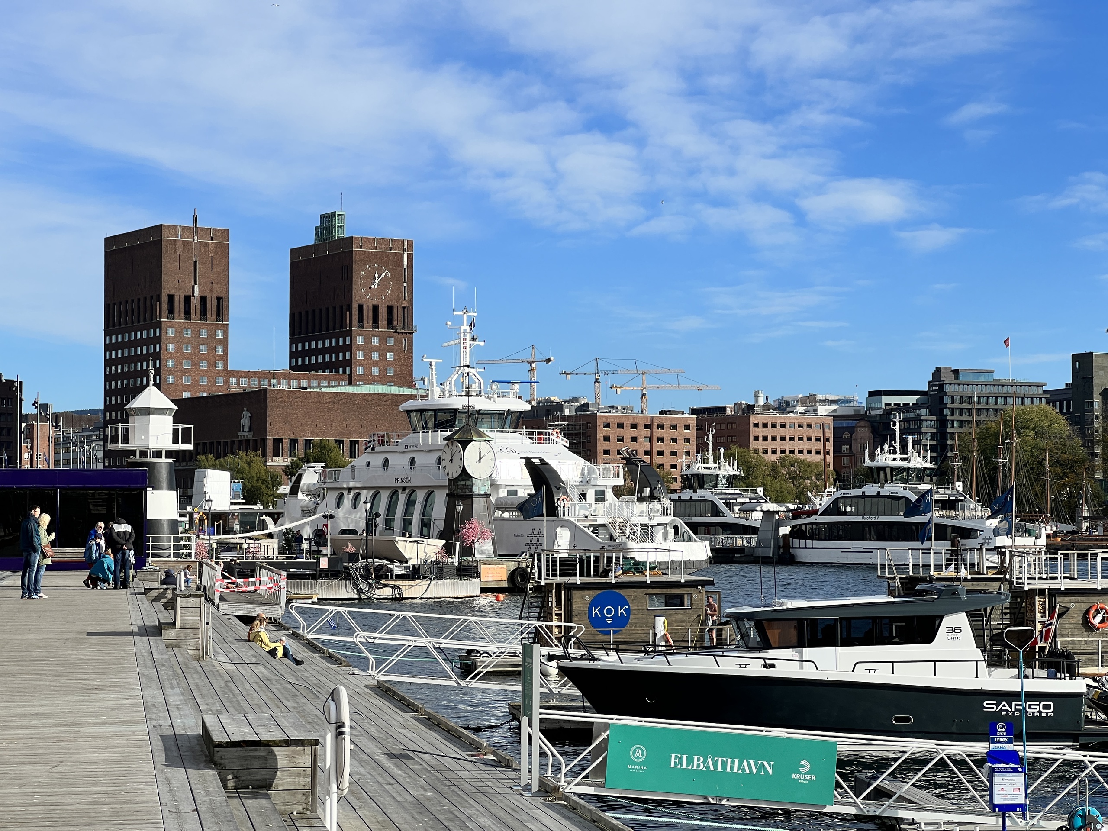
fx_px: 2465
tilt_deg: +2.6
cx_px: 554
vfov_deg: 19.1
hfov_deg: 25.3
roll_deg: +0.2
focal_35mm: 77
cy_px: 416
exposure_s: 1/935
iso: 32
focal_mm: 9
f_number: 2.8
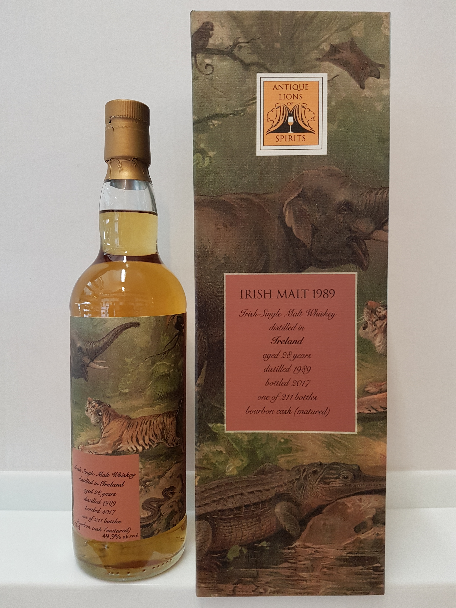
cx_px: 228
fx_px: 457
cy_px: 304
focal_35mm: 26
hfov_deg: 53.1
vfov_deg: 67.3
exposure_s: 1/50
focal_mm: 4.2
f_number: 1.7
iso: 160
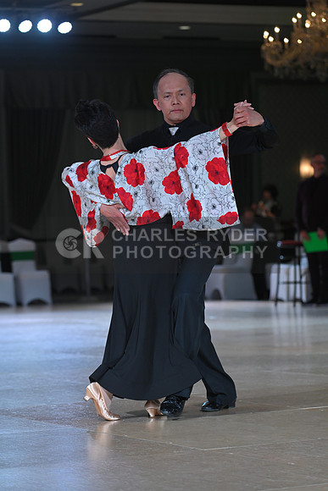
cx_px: 164
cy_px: 246
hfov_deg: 10.2
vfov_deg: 15.2
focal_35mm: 135
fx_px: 1844
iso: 1000
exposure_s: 1/400
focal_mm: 135
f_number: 5
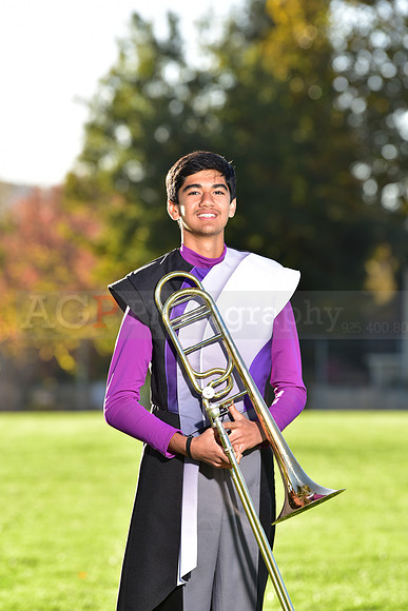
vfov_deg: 10.3
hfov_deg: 6.9
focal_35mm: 200
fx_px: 3398
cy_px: 306
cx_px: 204
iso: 100
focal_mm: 200
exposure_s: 1/200
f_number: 5
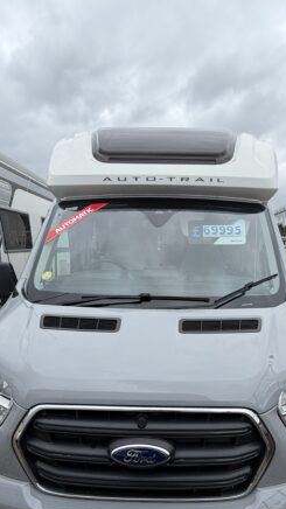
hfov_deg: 53.3
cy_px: 341
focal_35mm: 21
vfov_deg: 80.9
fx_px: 283
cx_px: 168
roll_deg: -1.0
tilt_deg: -19.0
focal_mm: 2.22
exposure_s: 1/506
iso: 40
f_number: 2.2
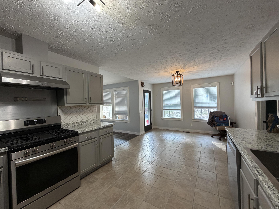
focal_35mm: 14
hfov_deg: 102.1
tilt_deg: -0.9
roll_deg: +2.4
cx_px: 140
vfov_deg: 85.7
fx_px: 113
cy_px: 104
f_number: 2.2
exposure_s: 1/120
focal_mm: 2.22
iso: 200
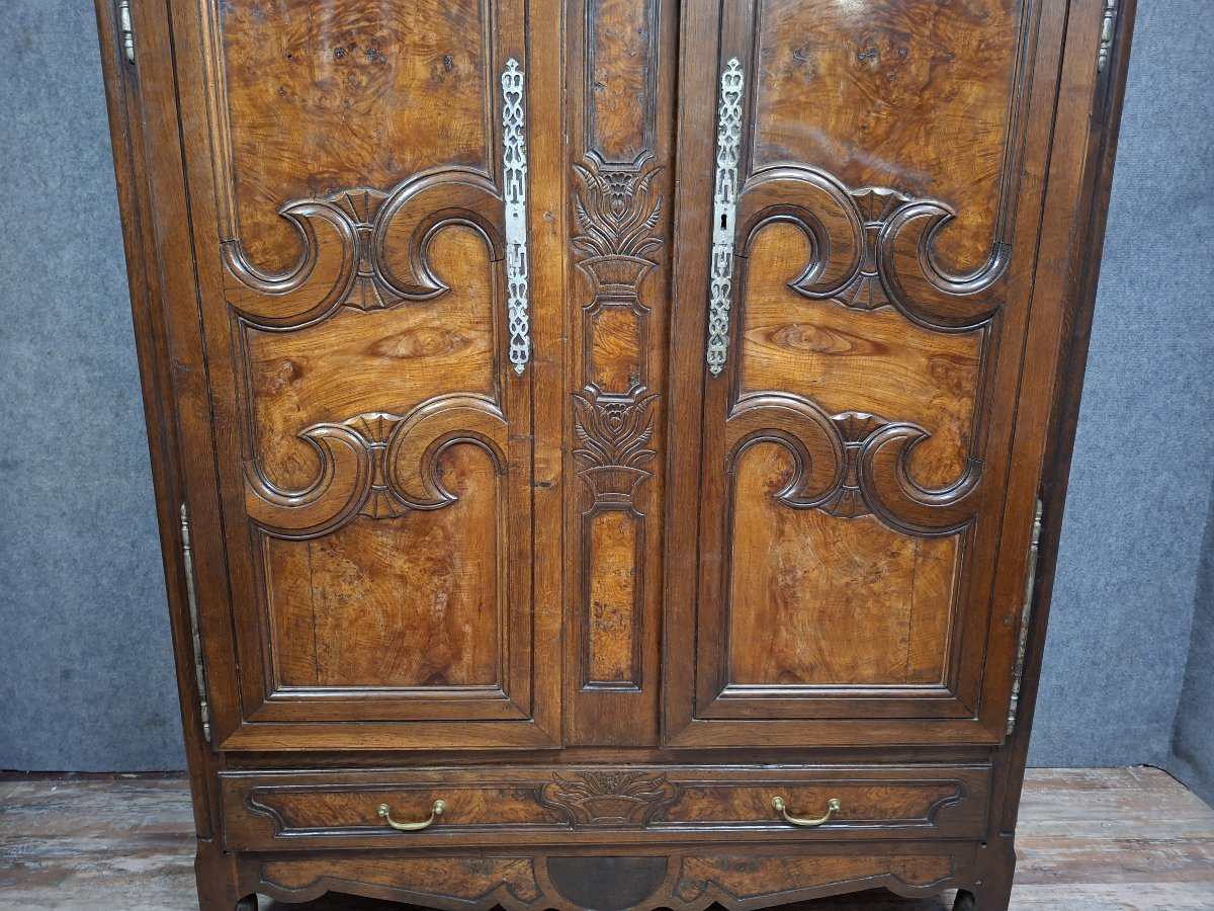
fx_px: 807
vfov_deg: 58.9
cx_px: 607
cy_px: 456
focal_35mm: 23
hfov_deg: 73.9
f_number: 1.8
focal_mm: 5.54
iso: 1000
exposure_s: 1/20
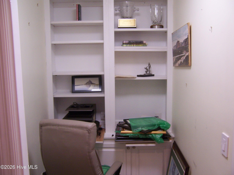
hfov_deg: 55.4
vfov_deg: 42.9
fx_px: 223
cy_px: 88
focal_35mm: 33
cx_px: 117
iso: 140
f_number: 3.4
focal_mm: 5.5
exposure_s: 1/20
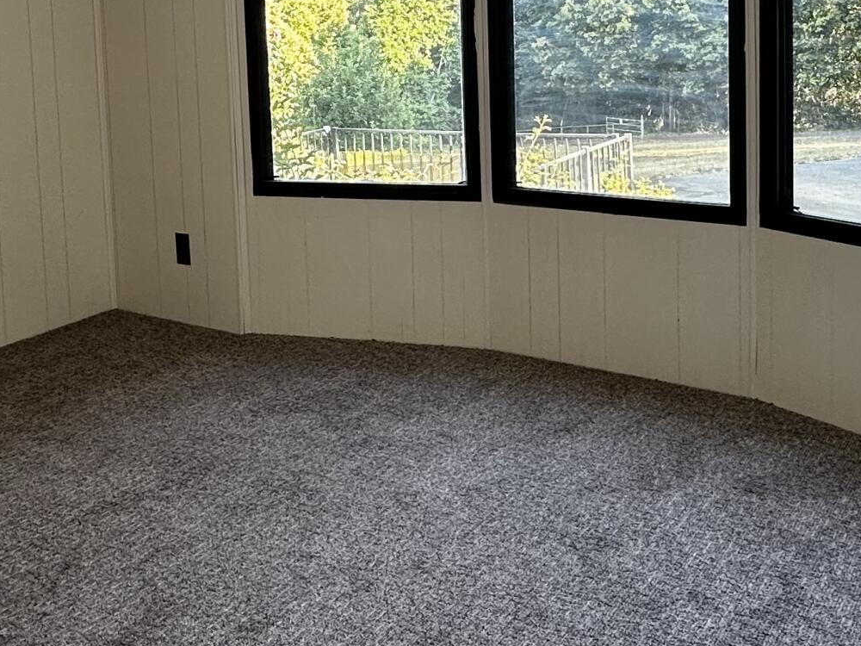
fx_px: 1045
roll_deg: +1.9
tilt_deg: -4.5
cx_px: 366
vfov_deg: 32.8
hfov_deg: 44.7
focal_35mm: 42
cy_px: 81
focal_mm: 2.22
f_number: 2.2
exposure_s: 1/99
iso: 64
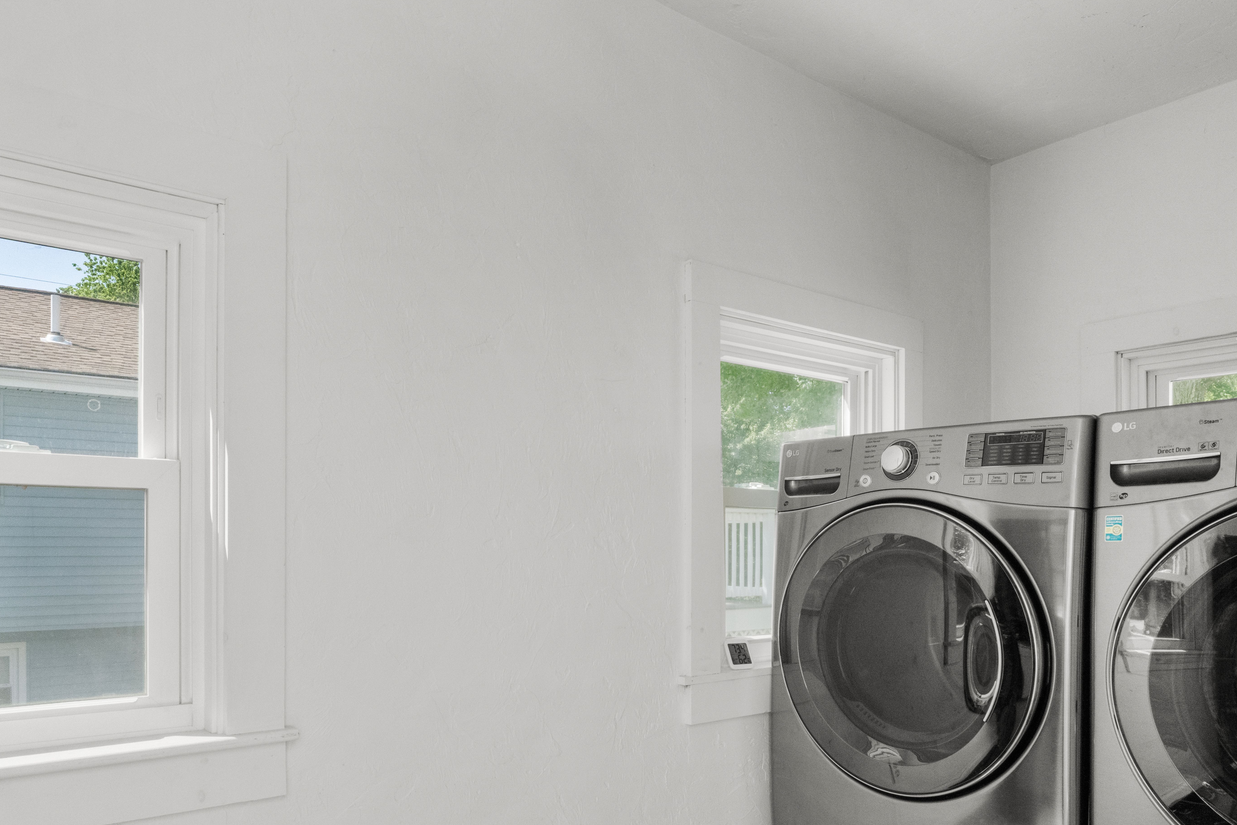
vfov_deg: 48.2
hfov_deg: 68.6
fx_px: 905
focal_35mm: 26
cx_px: 571
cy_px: 546
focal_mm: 15.2
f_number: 11
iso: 3200
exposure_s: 1/160
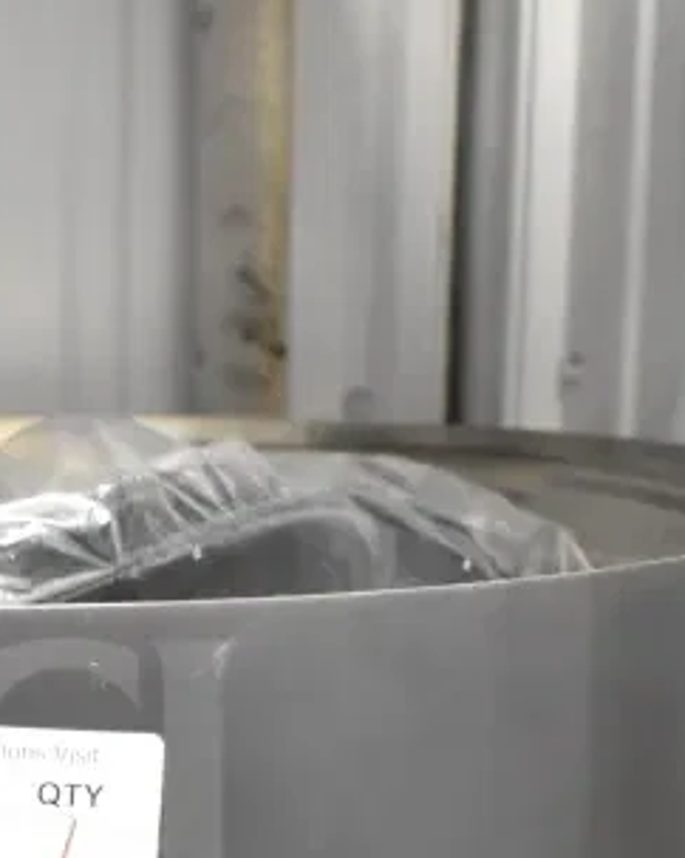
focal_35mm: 102
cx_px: -23
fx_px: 2587
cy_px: 865
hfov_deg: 14.8
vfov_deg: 18.3
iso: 6400
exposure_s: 1/100
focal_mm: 24
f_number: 5
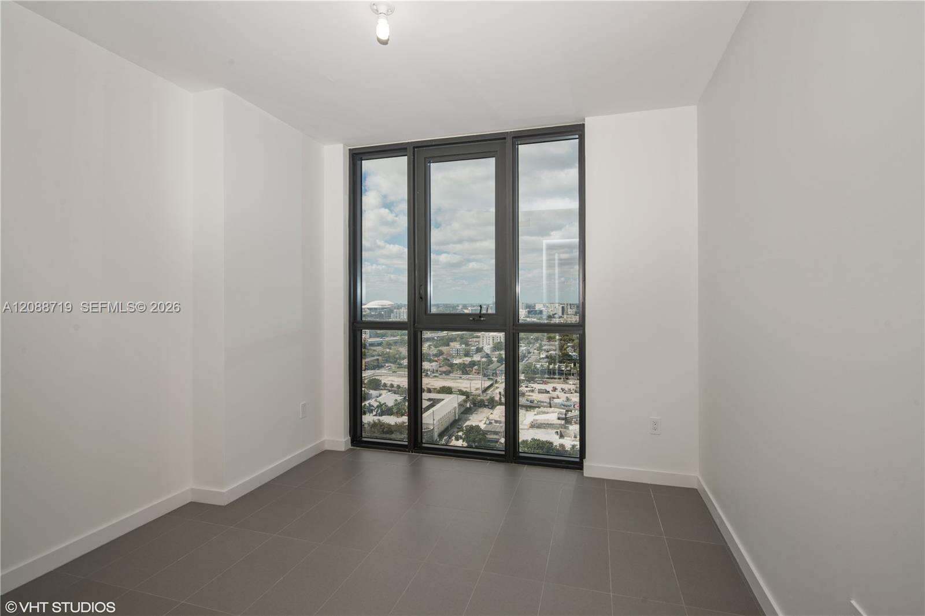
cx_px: 462
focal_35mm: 17
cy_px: 308
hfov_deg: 93.3
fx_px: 437
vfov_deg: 70.4
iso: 200
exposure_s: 1/125
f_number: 8
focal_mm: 17
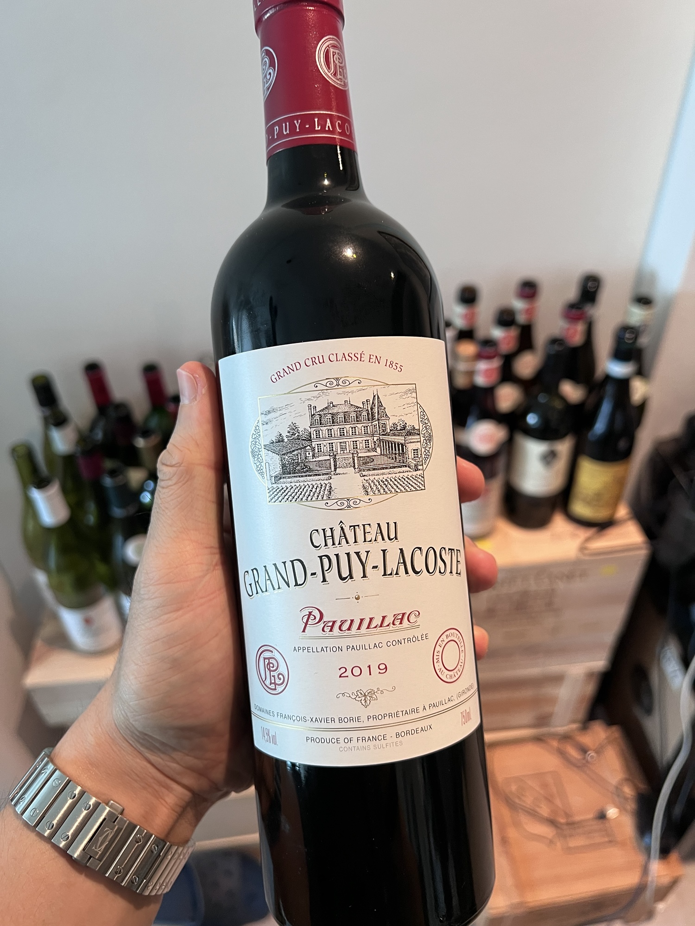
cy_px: 463
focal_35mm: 26
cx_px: 348
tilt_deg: -40.5
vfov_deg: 67.3
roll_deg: +2.9
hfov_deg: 53.1
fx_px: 696
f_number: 1.5
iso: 125
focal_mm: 5.7
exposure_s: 1/50
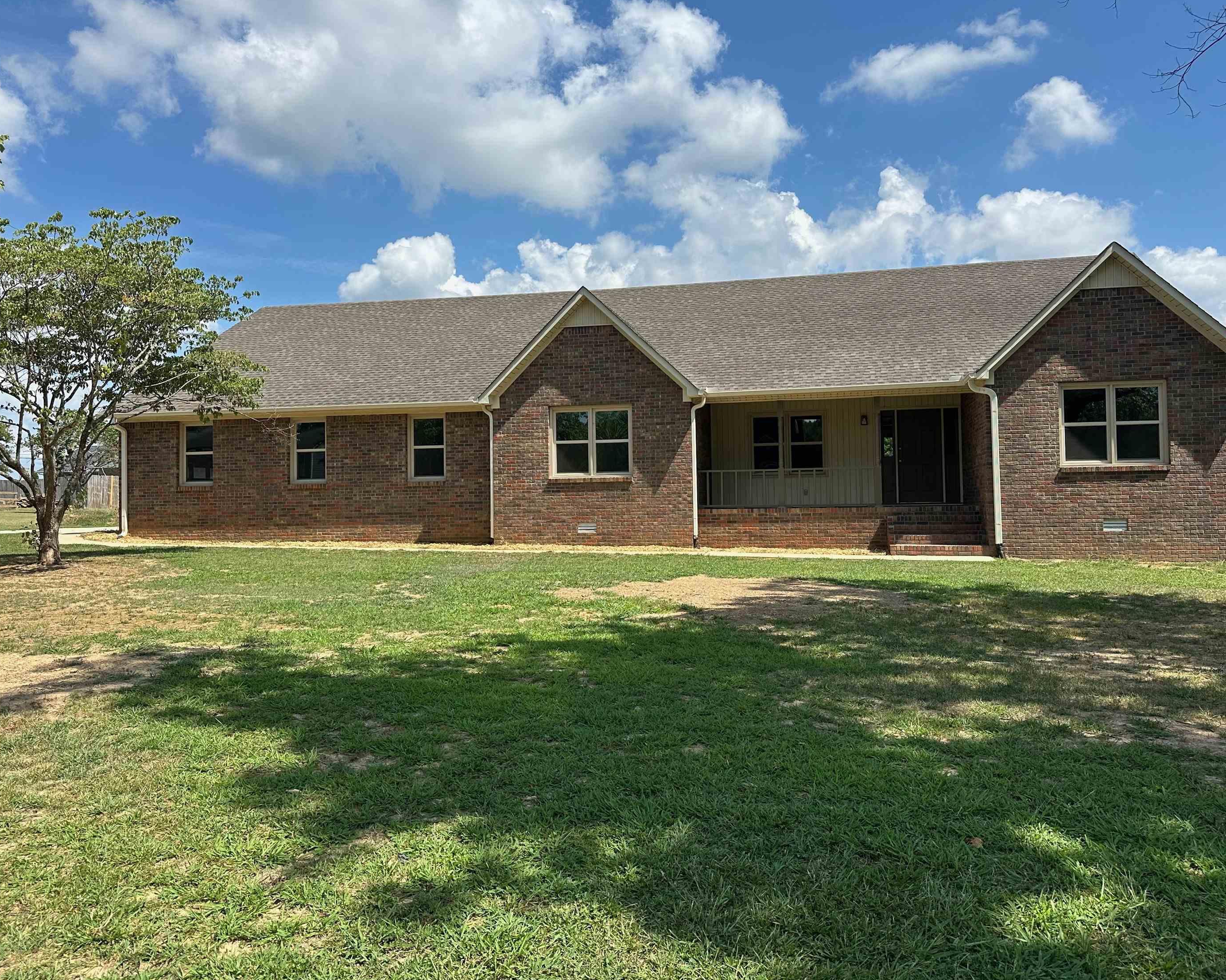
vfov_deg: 54.9
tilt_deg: +1.0
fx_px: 943
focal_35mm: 26
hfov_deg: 66.0
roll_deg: +0.7
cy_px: 472
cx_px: 639
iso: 80
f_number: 1.78
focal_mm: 6.86
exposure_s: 1/4348
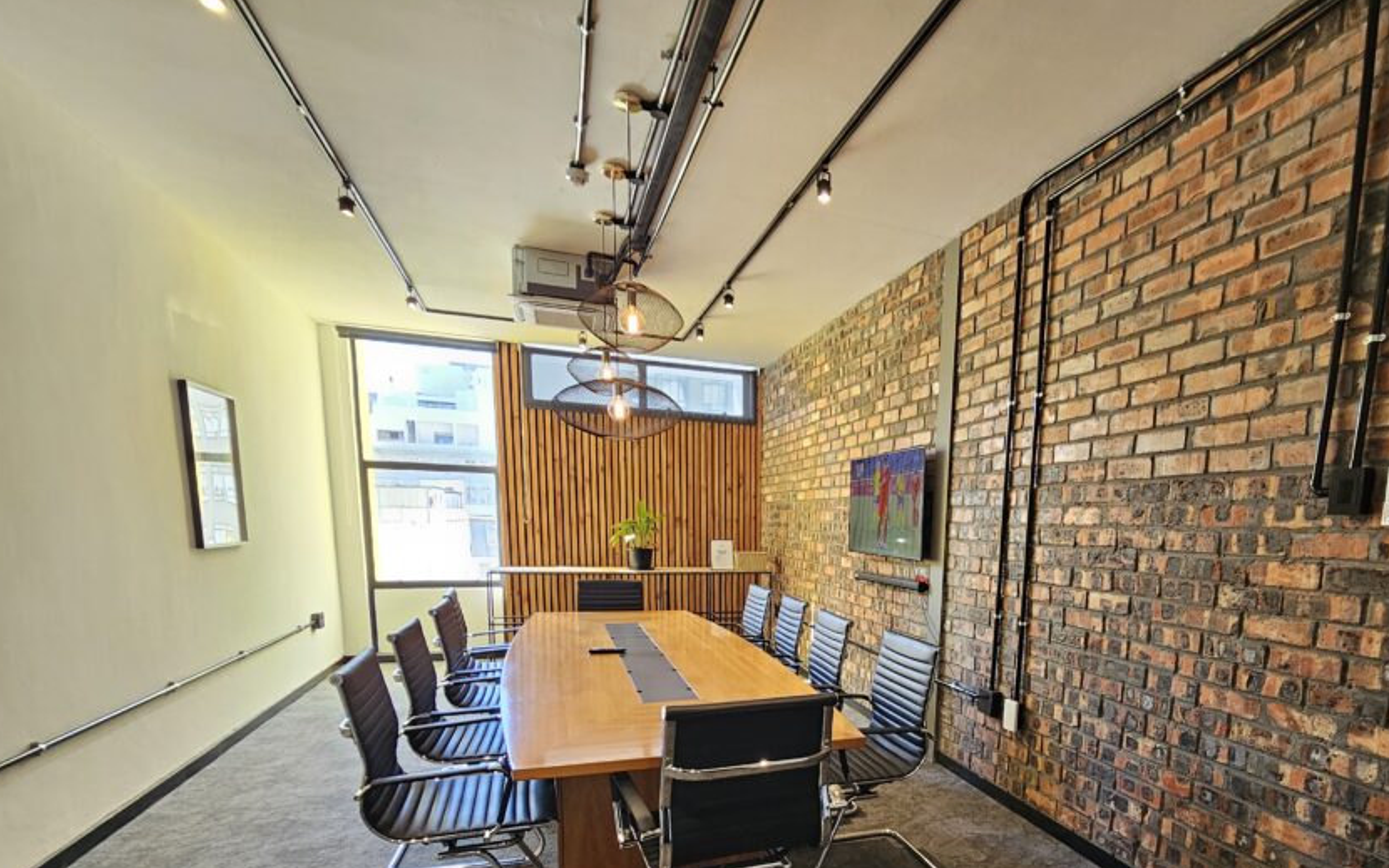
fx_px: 644
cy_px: 624
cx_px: 833
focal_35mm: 17
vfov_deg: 64.9
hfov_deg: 93.1
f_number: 2.2
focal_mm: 2.2
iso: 125
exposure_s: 1/50
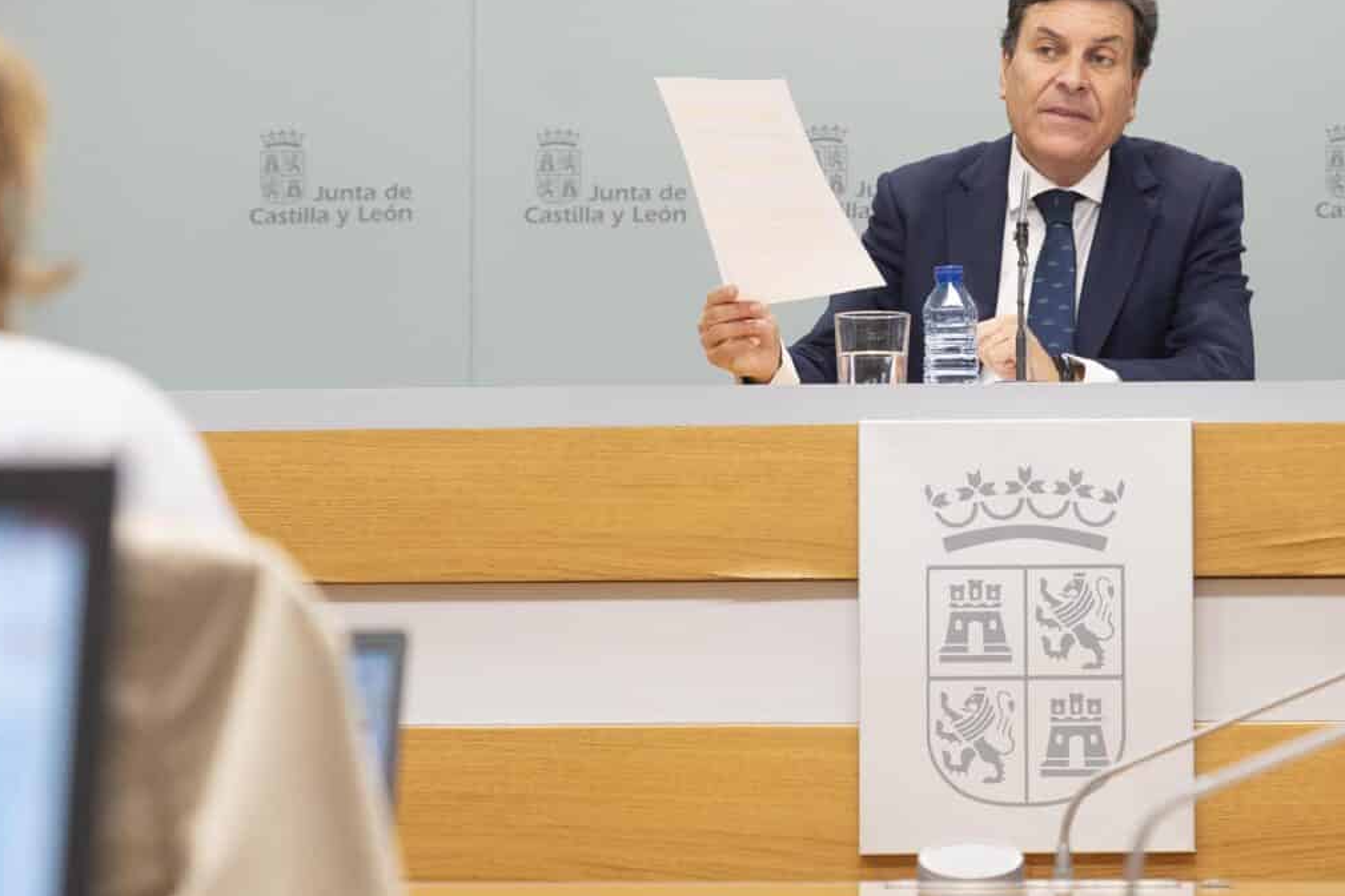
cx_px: 1027
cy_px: 243
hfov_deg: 14.0
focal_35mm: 146
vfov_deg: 9.4
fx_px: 5453
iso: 1600
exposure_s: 1/160
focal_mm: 72
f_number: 4
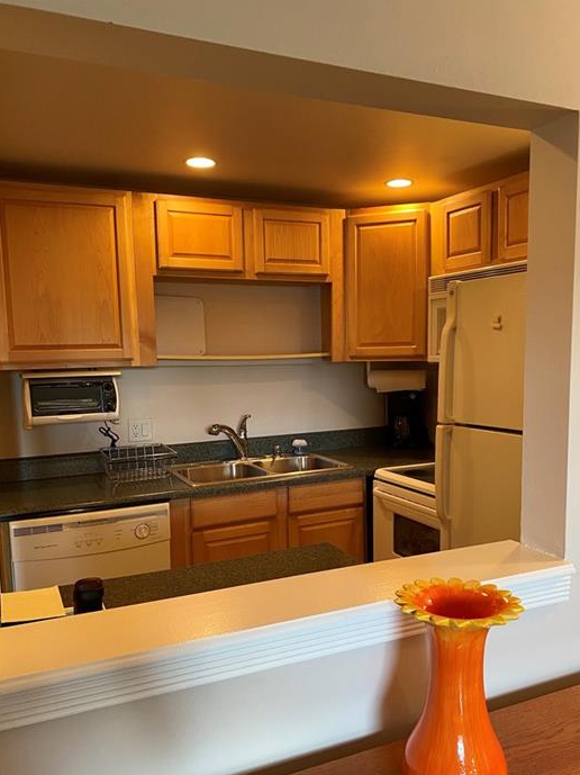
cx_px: 302
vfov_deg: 61.6
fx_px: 648
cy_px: 425
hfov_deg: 48.2
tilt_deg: -6.8
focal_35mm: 29
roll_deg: +1.1
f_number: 1.8
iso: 200
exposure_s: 1/60
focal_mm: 4.25
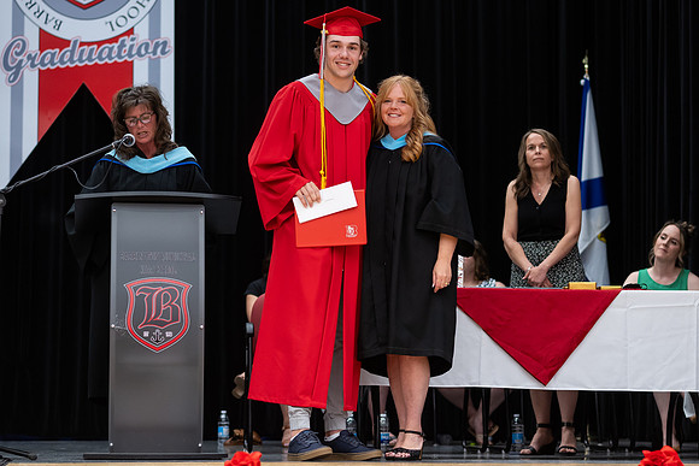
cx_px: 350
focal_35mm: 106
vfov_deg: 12.9
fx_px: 2060
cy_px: 245
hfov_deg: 19.3
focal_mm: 85
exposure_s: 1/200
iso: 1000
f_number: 2.8
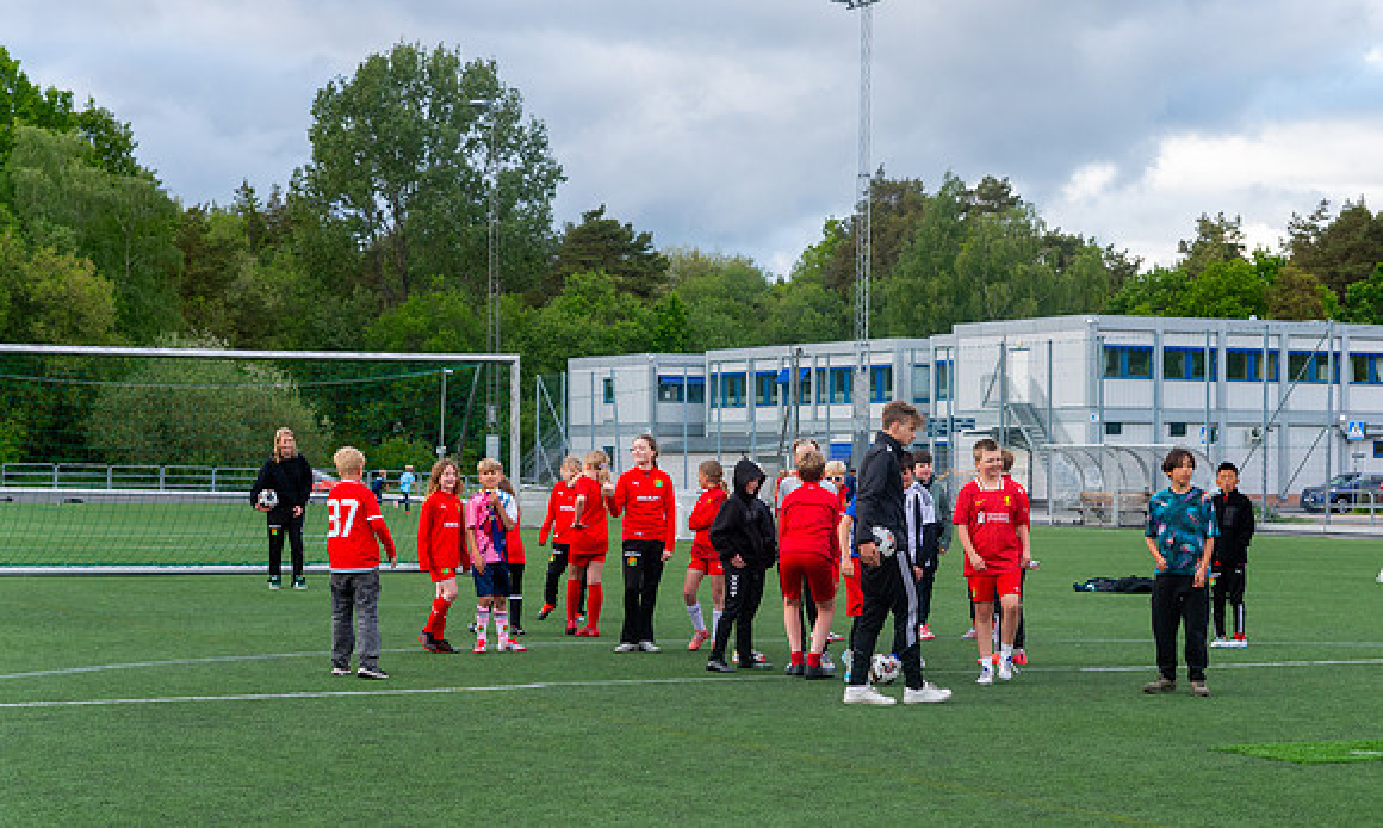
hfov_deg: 24.7
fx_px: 3160
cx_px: 798
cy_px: 534
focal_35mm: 85
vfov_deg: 14.9
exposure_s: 1/1000
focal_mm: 70
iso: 1100
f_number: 4
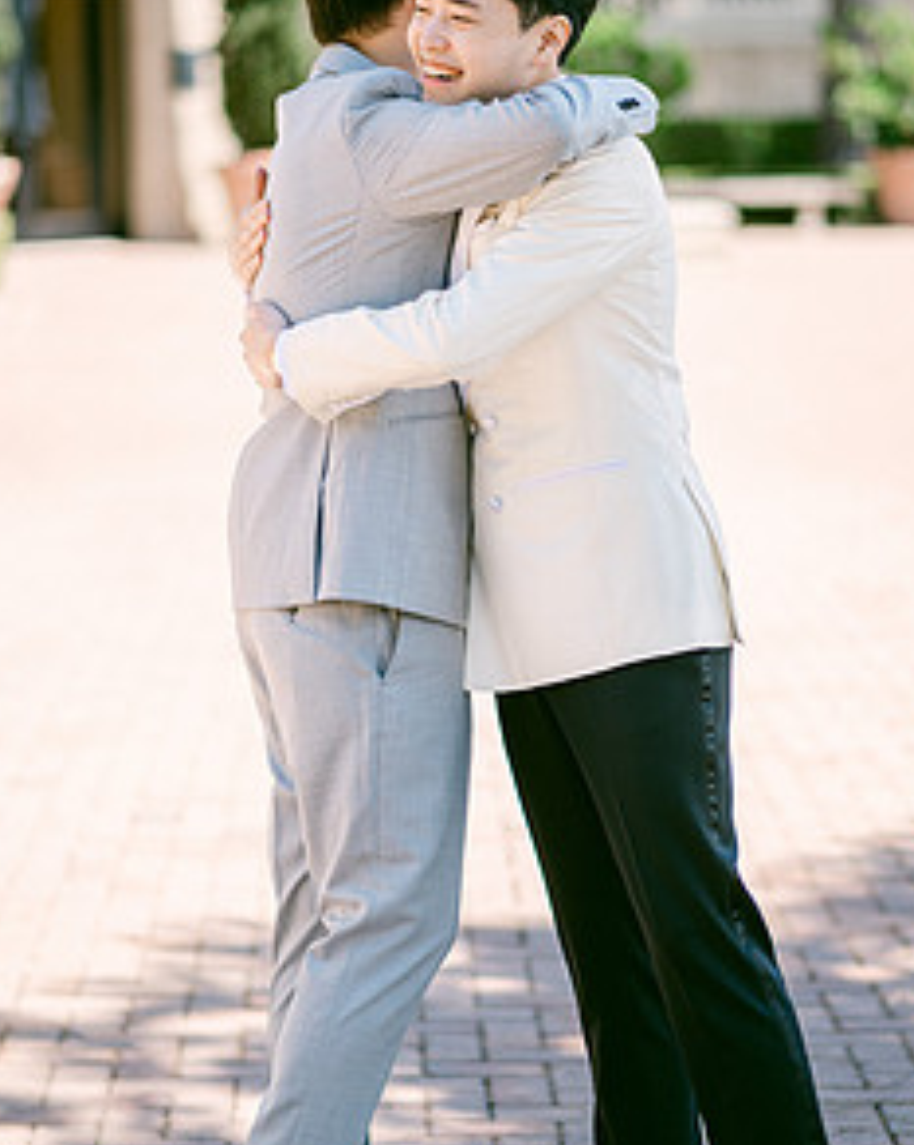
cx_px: 463
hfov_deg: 12.5
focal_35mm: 123
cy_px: 580
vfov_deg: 15.7
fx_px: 4166
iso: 64
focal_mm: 85
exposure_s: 1/1600
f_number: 1.8
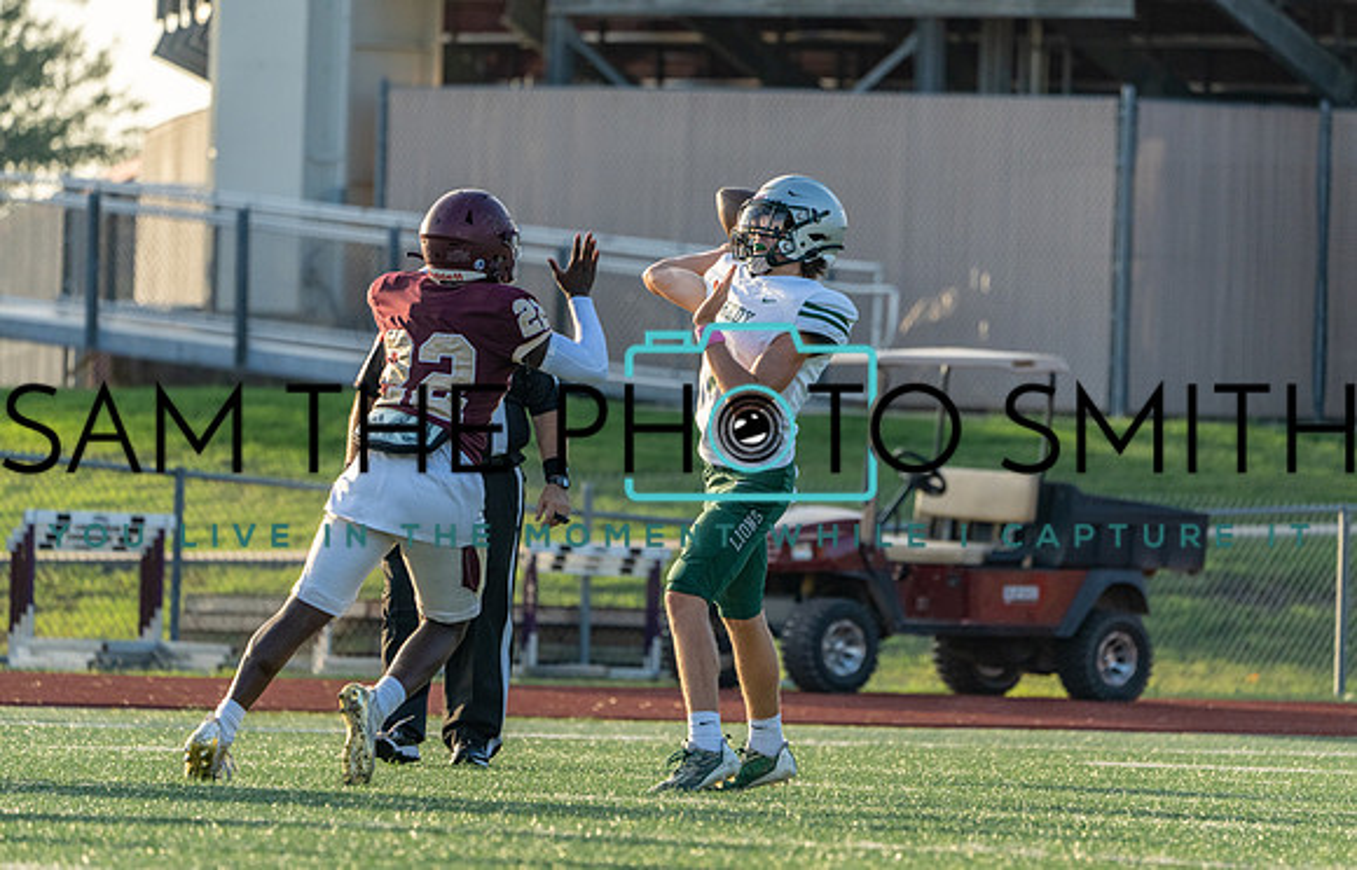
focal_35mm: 438
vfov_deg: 3.1
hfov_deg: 4.8
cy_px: 419
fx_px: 16335
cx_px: 735
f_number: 8
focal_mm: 400
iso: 1600
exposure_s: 1/1250
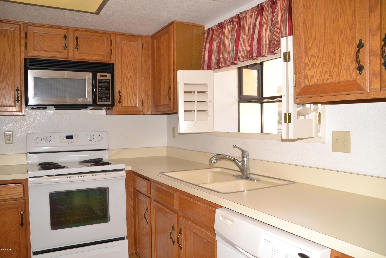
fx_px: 322
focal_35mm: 30
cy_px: 129
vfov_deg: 43.6
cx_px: 193
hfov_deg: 61.9
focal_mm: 20
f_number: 3.5
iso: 100
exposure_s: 1/60
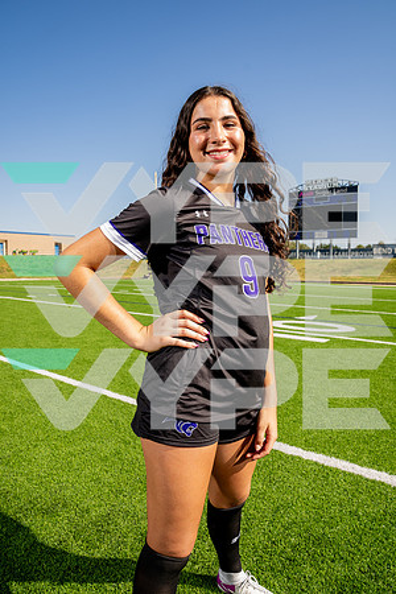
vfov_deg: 73.7
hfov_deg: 53.1
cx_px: 198
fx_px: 396
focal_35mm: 24
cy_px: 297
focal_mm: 24
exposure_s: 1/125
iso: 50
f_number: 7.1
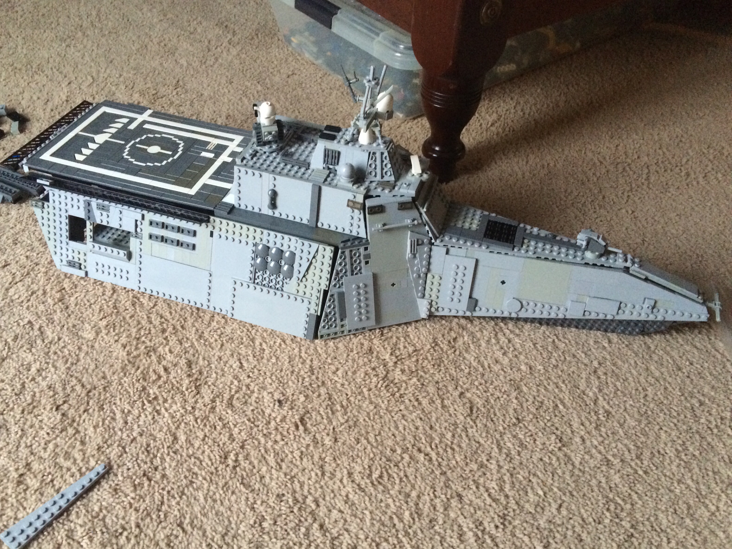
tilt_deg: -45.2
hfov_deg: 61.7
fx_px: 613
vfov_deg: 48.2
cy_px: 274
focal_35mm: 29
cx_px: 366
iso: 320
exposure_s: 1/30
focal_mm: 4.15
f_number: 2.2
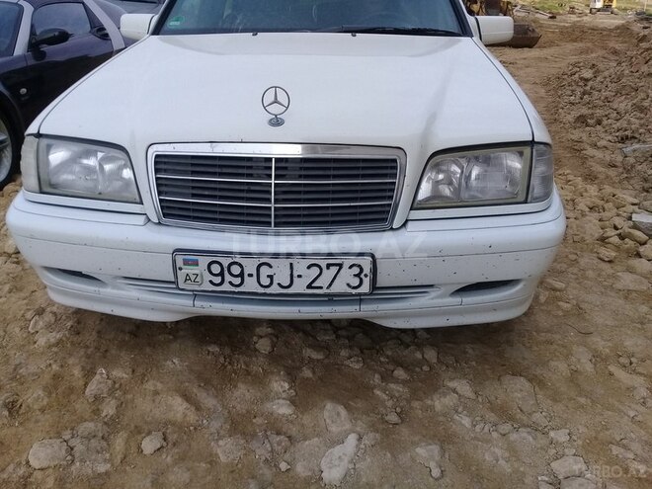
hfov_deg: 58.4
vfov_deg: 45.4
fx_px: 584
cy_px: 244
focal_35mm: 31
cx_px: 326
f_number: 2.2
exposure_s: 1/858
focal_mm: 3.3
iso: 50
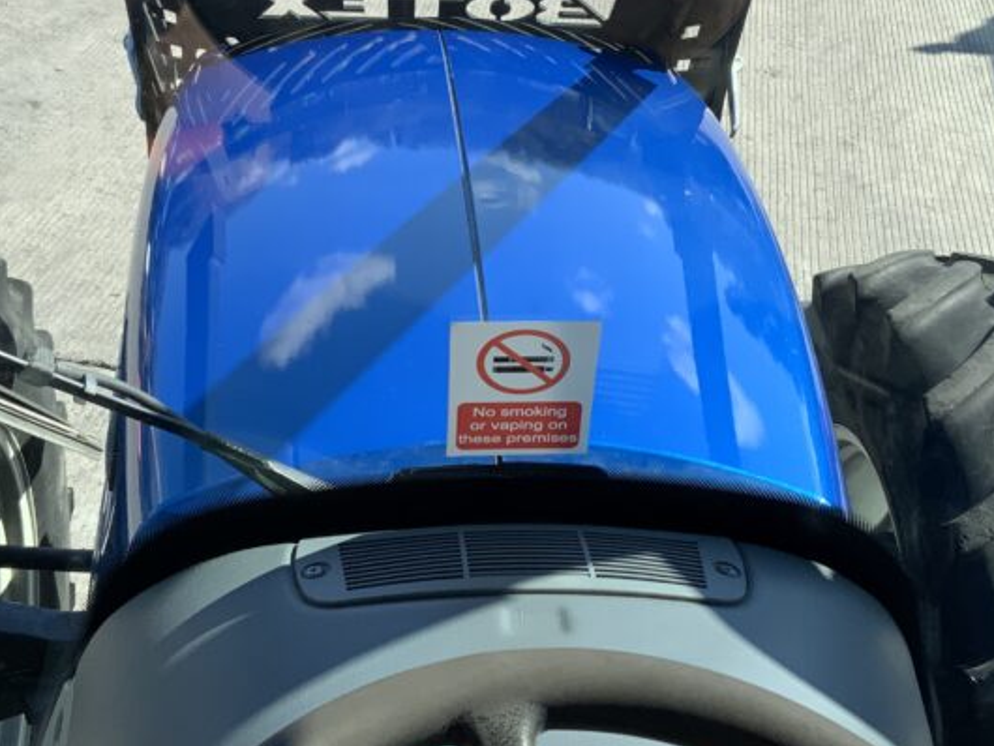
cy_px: 251
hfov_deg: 34.3
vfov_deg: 26.0
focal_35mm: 56
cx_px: 503
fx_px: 1609
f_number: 1.8
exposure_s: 1/829
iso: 16
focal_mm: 3
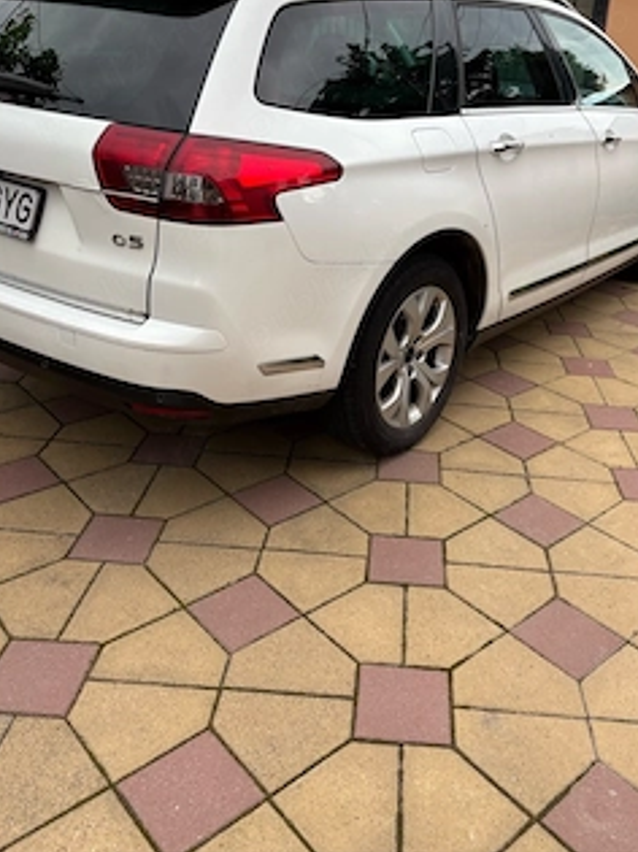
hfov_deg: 42.7
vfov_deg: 54.7
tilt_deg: -18.7
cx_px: 387
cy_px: 316
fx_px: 812
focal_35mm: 33
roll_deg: -4.0
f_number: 1.6
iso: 40
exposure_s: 1/267
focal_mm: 5.96
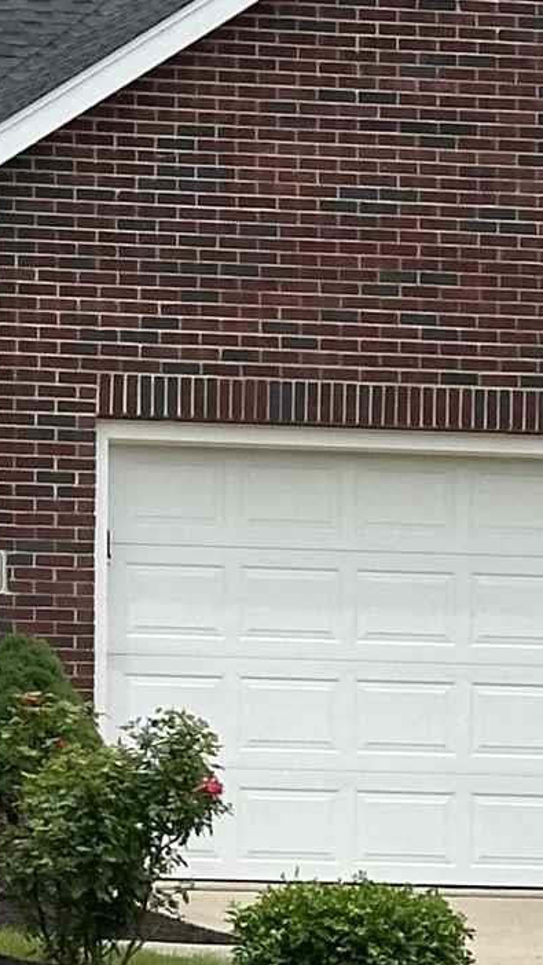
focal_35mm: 229
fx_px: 5860
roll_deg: -1.1
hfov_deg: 5.2
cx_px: -698
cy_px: 242
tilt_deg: +5.1
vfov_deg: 9.4
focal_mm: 6.86
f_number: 1.78
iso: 64
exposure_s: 1/4016
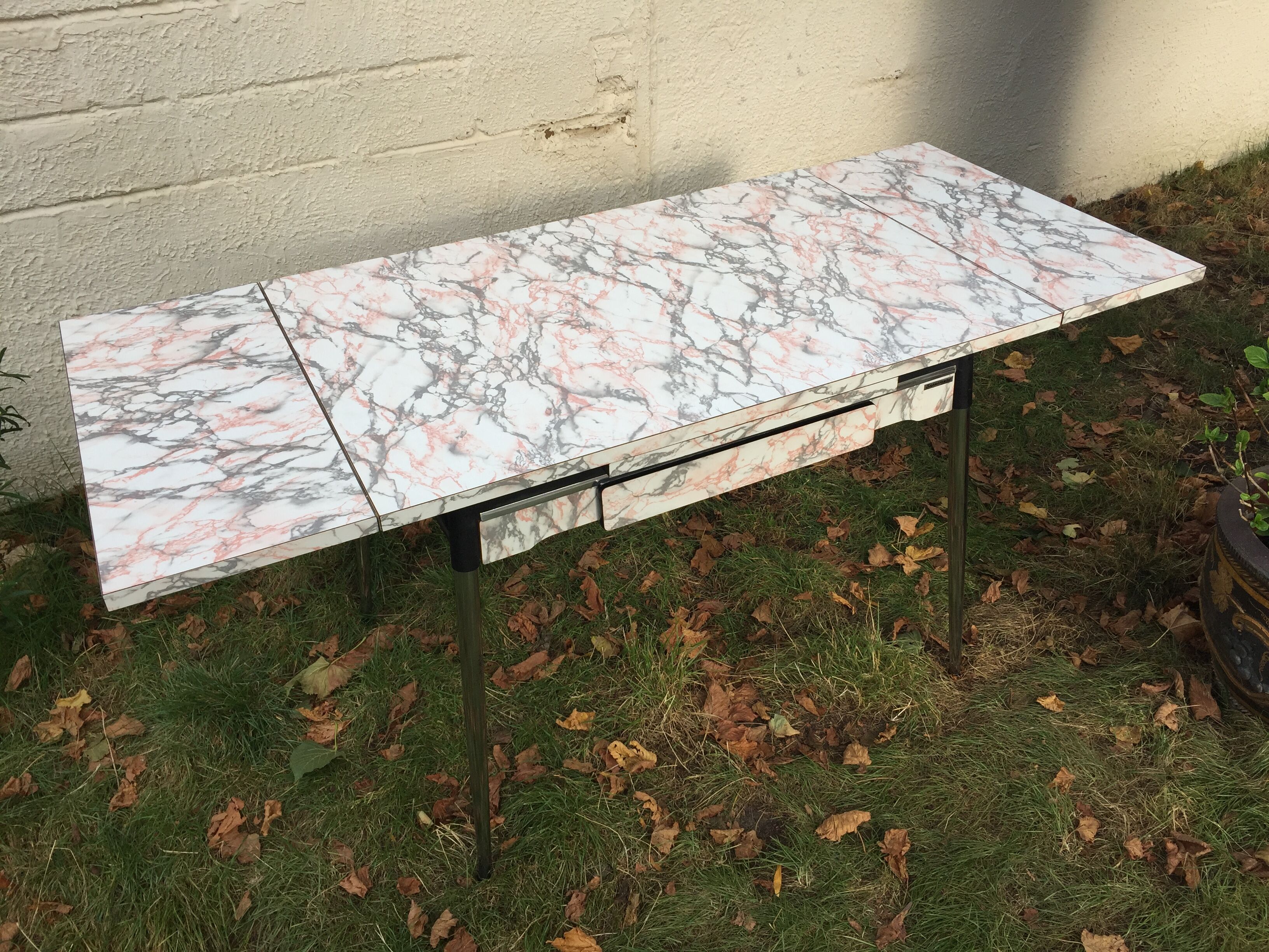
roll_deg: +0.0
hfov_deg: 61.7
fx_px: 1063
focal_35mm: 29
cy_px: 476
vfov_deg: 48.2
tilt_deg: -34.8
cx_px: 634
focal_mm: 4.15
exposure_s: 1/439
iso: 32
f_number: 2.2
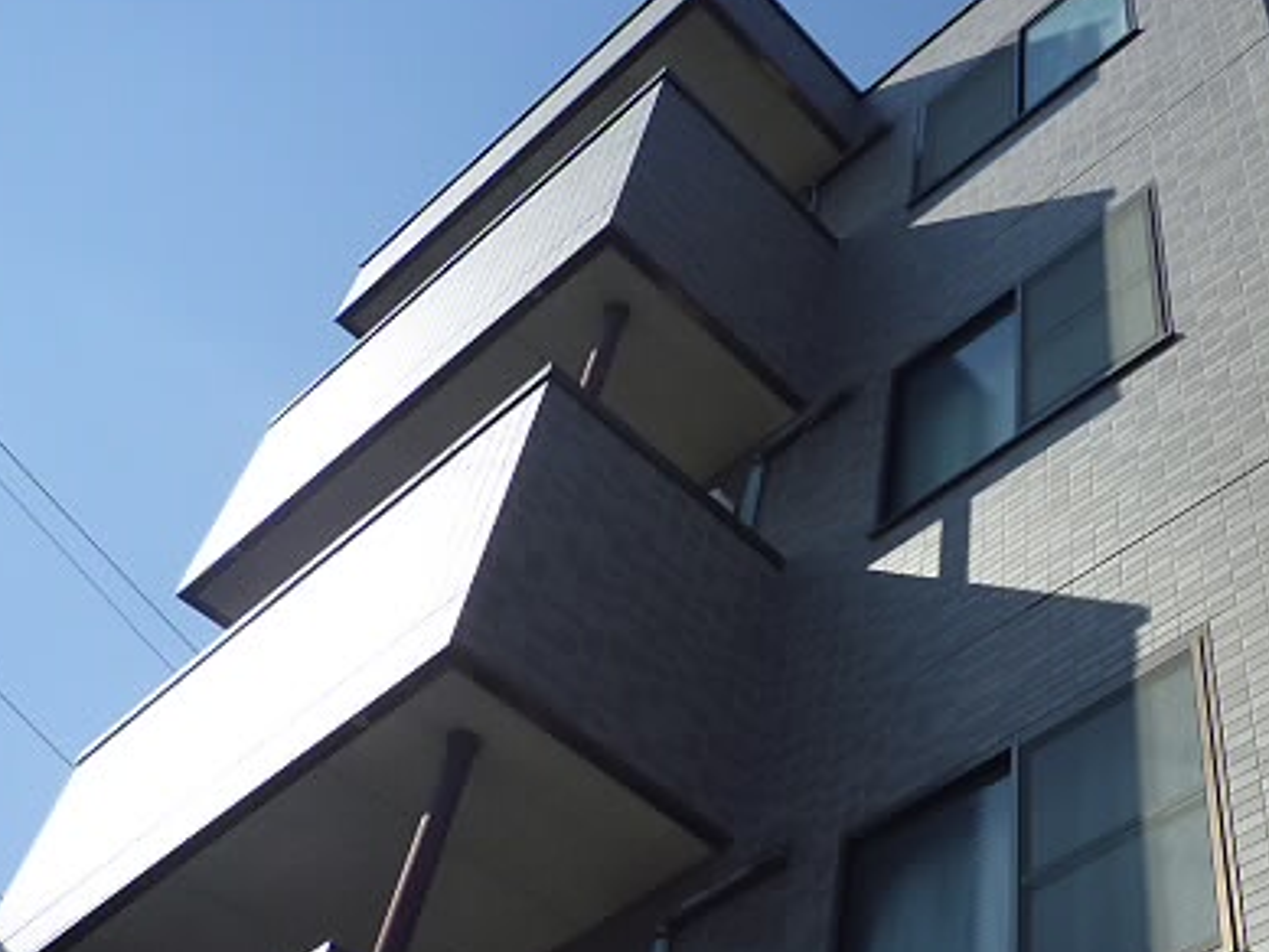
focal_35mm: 45
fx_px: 1650
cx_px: 1041
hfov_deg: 40.1
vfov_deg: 31.9
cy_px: 650
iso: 80
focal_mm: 4.4
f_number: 4
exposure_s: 1/800
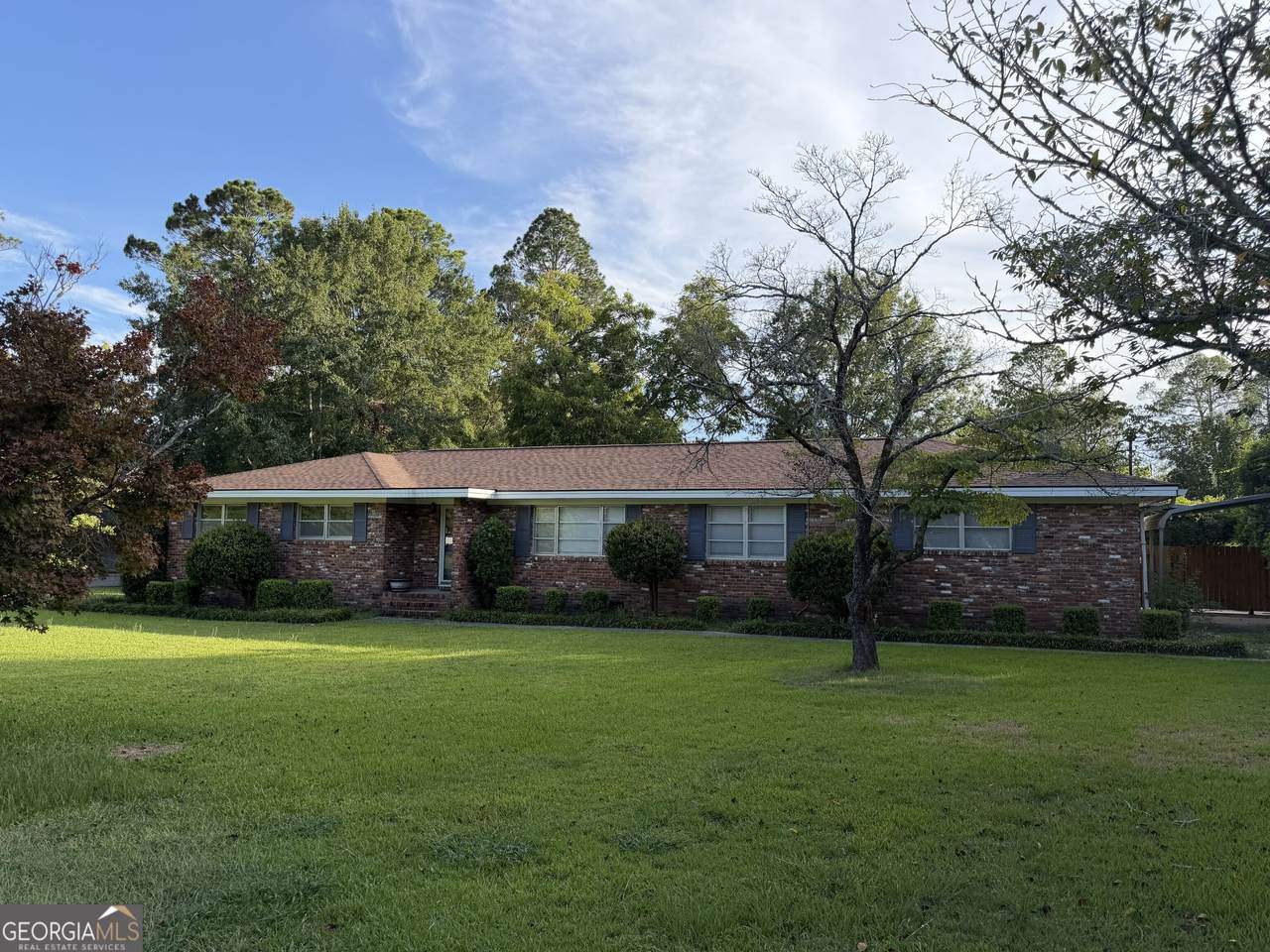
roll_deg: -1.0
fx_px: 881
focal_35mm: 24
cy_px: 476
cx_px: 635
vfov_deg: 56.8
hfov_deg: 71.6
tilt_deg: +4.9
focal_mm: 6.76
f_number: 1.78
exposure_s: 1/1901
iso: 100
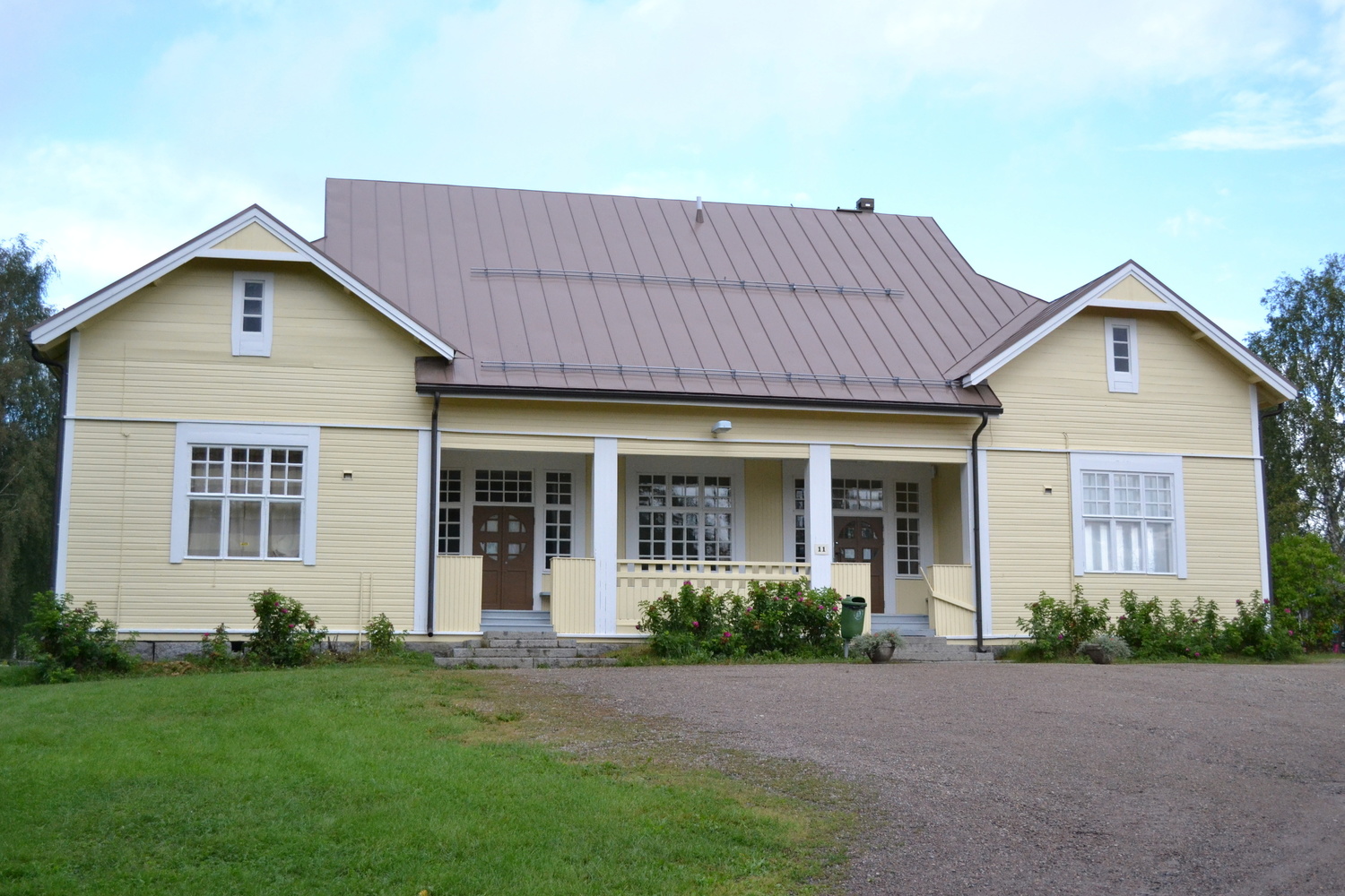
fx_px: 1569
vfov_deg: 31.9
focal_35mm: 42
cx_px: 672
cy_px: 448
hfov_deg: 46.4
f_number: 4.5
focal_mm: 28
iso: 1600
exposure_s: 1/3200
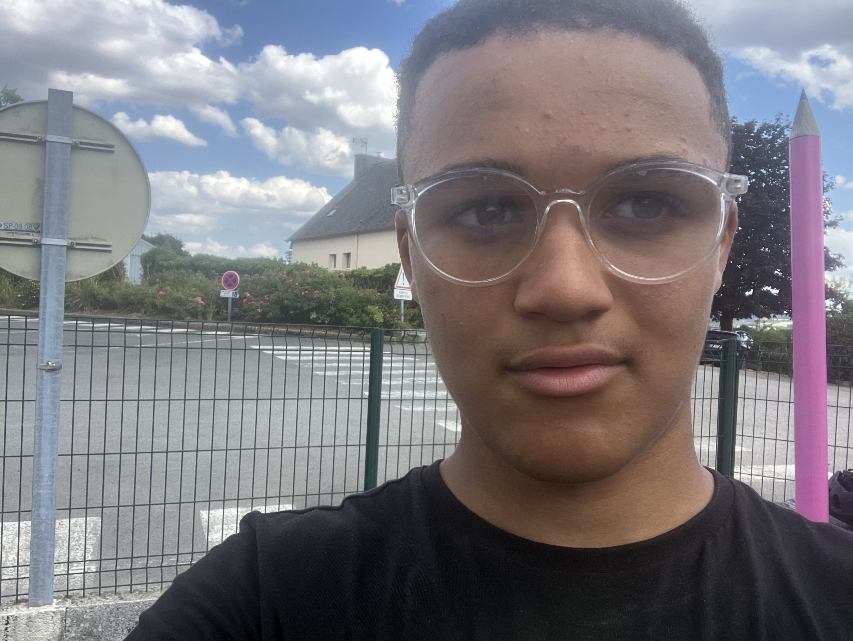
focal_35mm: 32
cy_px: 320
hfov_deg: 56.8
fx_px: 789
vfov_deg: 44.2
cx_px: 426
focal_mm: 2.87
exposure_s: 1/206
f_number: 2.2
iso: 20
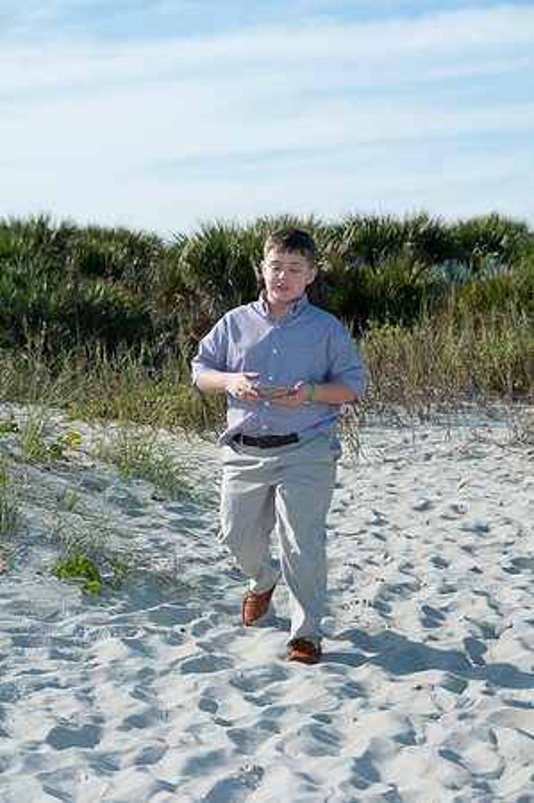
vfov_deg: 19.5
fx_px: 2341
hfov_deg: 13.0
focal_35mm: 105
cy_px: 402
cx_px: 267
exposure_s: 1/250
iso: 100
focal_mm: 70
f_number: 10
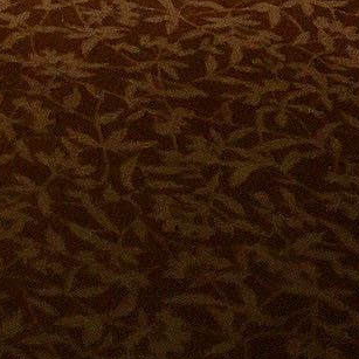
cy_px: -1209
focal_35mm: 200
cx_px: -375
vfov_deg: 6.5
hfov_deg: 8.3
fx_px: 2347
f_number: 2.8
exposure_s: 1/100
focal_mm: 24
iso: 1600
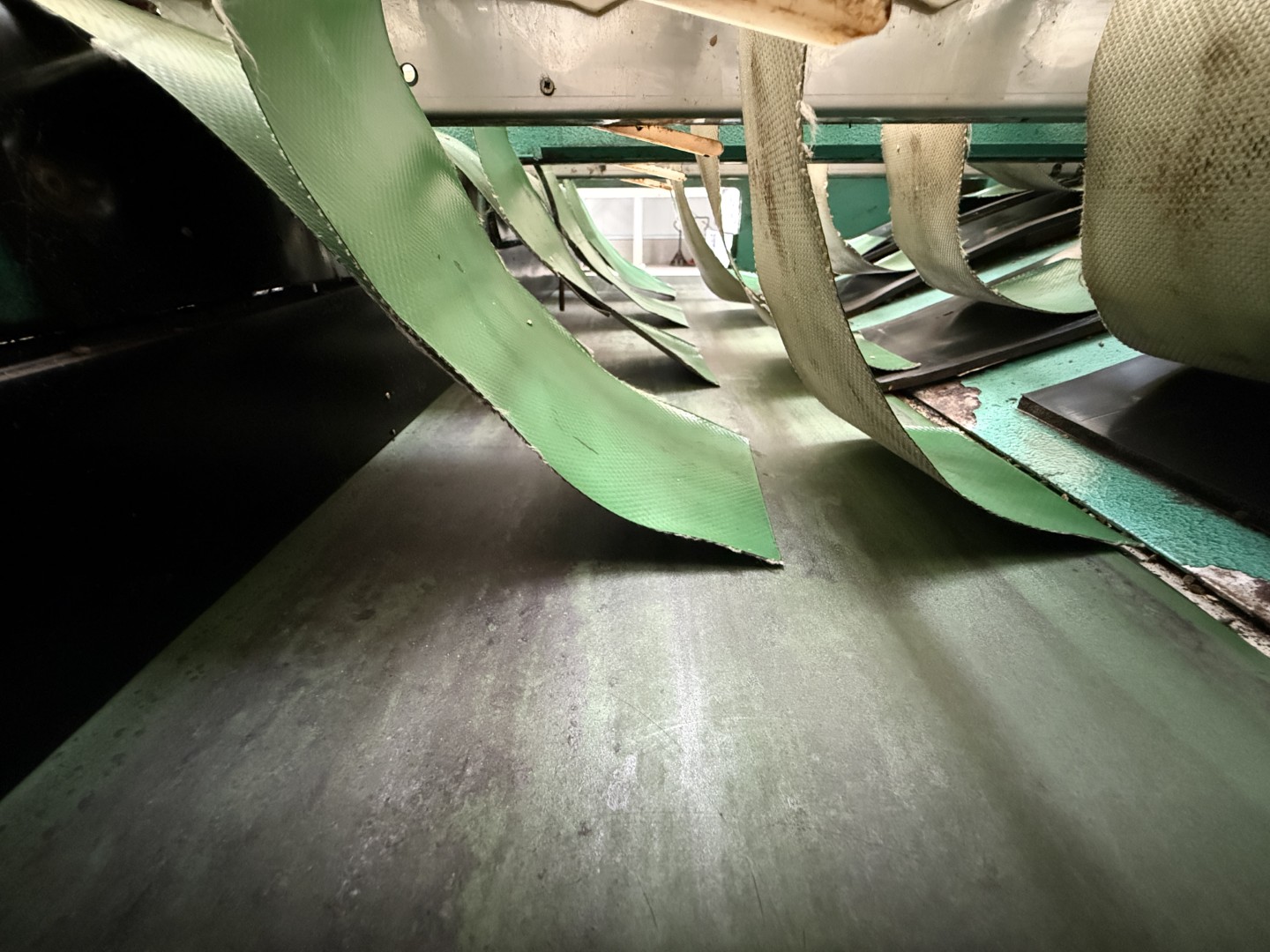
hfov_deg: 102.1
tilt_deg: -26.0
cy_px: 476
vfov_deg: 85.7
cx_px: 635
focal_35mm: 14
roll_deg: -0.1
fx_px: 514
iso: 1600
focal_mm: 2.22
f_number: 2.2
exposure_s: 1/40
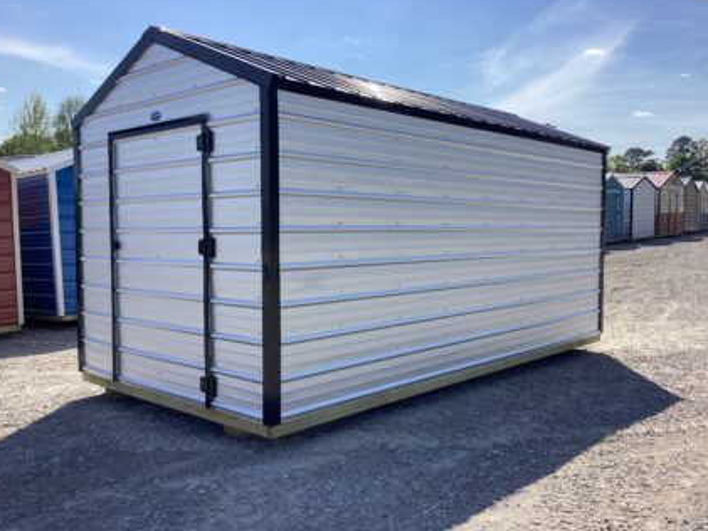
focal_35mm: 32
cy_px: 267
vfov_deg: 44.2
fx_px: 655
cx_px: 347
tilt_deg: -7.6
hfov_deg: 56.8
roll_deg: -1.0
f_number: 2.4
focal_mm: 3.3
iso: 25
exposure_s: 1/1508
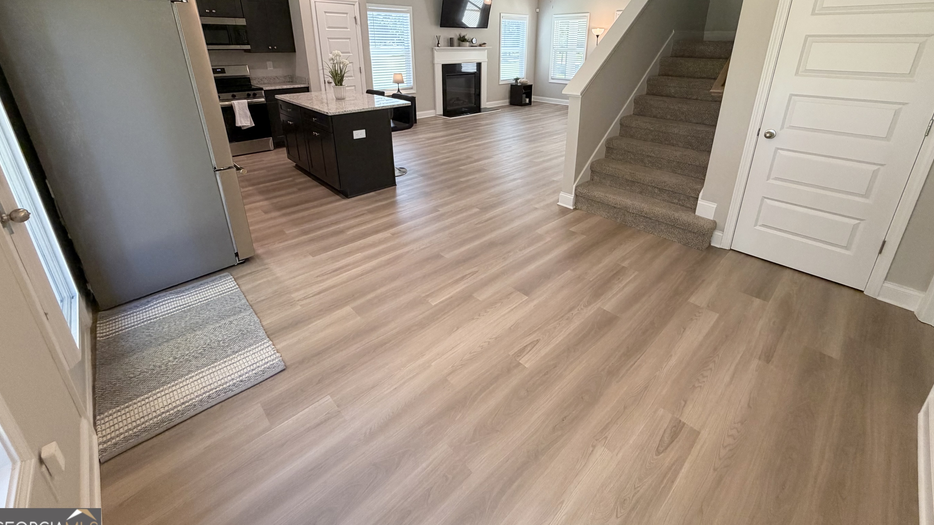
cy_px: 178
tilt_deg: -19.0
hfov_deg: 99.3
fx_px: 396
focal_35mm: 16
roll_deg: +0.1
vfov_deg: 65.4
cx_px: 481
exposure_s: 1/60
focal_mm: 2.22
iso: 200
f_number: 2.2
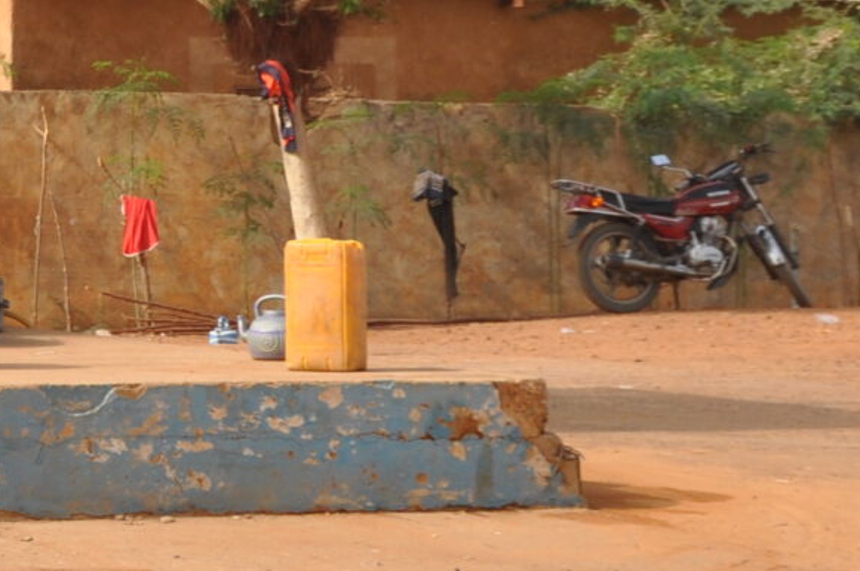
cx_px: -778
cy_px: -92
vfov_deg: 6.1
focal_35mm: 225
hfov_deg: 8.7
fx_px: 5367
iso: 200
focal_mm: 34
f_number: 10
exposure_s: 1/400
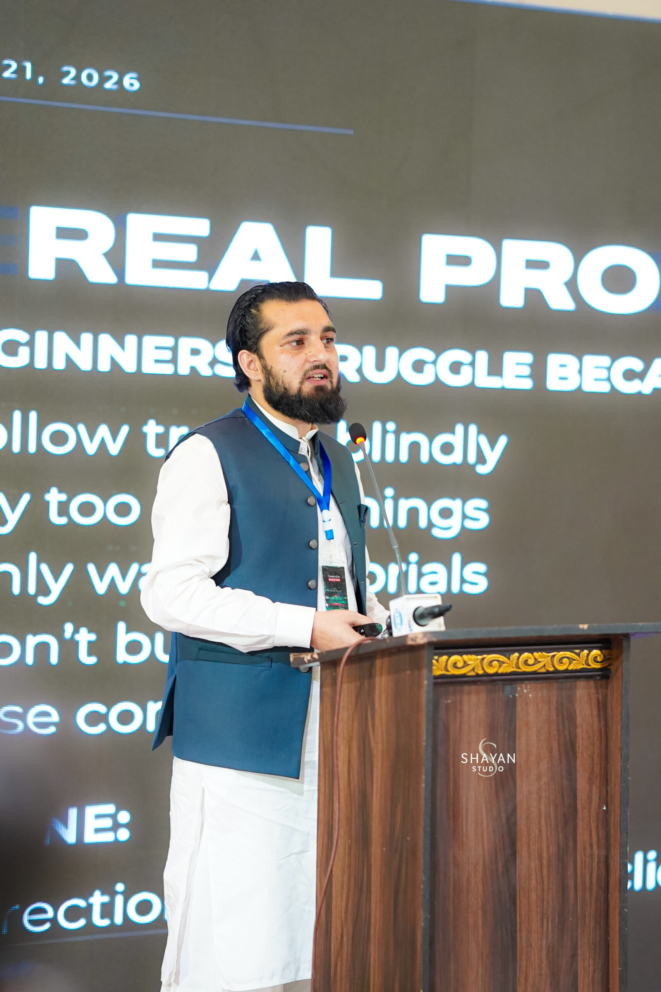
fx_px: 3497
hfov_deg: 10.8
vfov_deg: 16.1
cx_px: 330
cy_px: 496
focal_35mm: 127
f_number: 1.4
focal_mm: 85
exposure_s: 1/200
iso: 1600
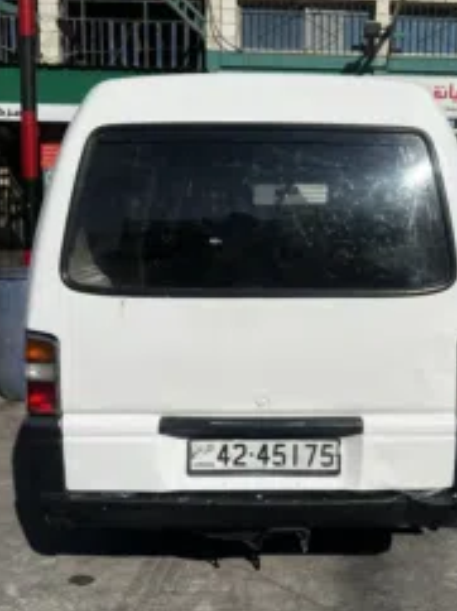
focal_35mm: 43
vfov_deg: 43.9
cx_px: 318
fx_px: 758
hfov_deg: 33.1
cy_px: 328
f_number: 1.5
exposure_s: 1/11364
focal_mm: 5.7
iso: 50
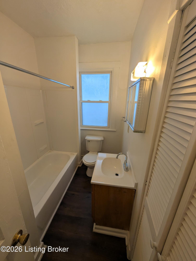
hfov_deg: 94.6
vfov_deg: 110.5
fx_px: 90
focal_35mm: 12
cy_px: 130
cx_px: 98
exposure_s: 1/164
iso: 36
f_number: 1.7
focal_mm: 2.02
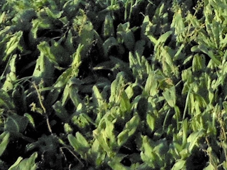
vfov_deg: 6.2
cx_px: 534
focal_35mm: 220
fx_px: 1442
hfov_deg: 8.3
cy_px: -345
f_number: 3.5
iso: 80
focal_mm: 6
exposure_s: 1/640
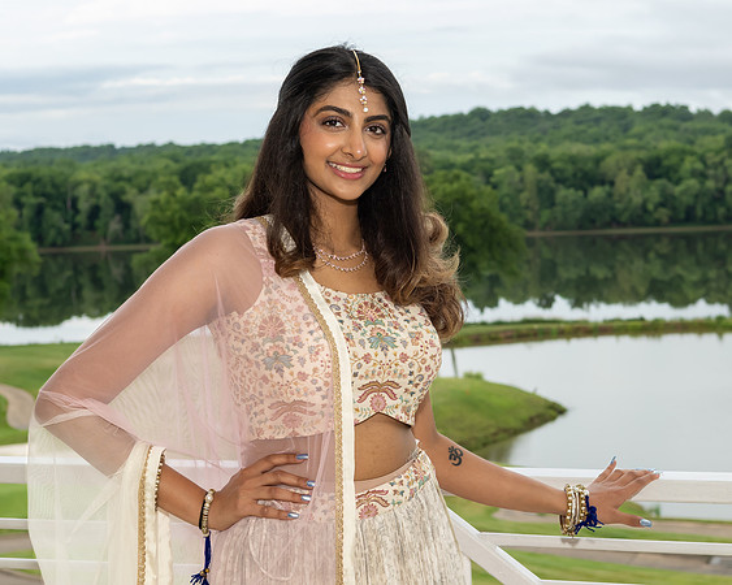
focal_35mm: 74
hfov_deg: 25.6
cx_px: 440
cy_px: 292
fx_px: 1610
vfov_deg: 20.6
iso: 560
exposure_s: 1/250
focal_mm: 44
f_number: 5
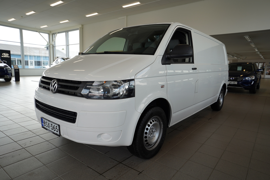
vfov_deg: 55.1
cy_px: 90
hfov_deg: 76.1
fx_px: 172
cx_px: 135
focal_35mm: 23
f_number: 4.5
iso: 100
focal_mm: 23
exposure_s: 1/80
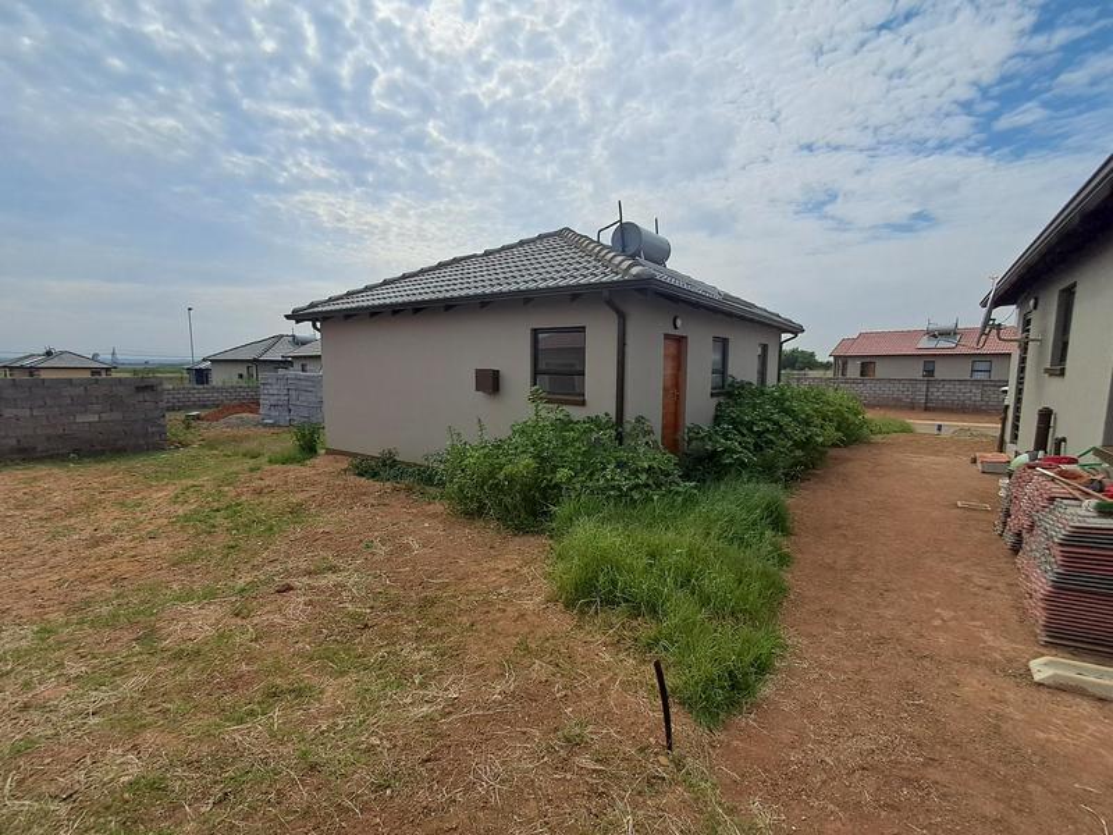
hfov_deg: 94.5
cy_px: 418
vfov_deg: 78.1
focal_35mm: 16
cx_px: 556
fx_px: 514
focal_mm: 1.64
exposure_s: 1/3247
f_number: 2.2
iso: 40
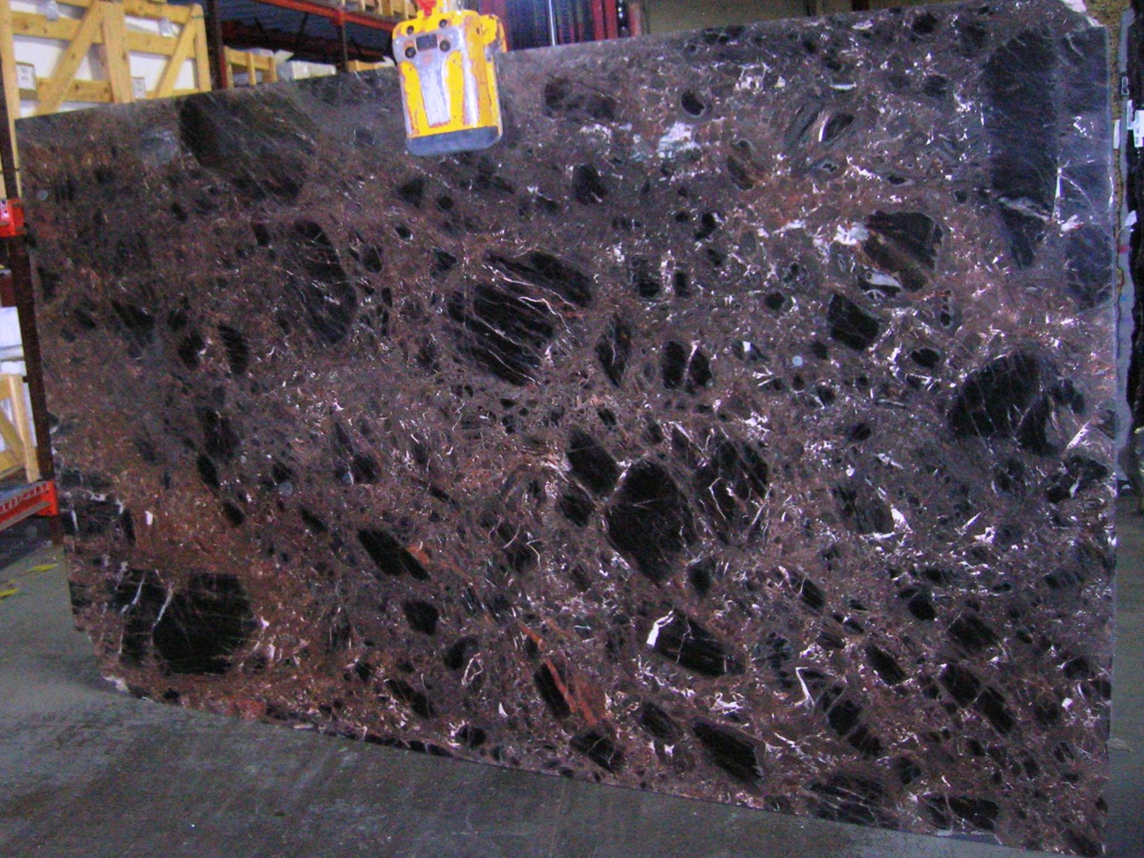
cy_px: 429
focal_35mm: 34
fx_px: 1124
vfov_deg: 41.8
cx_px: 572
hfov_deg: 54.0
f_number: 2.9
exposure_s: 1/60.1
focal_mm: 5.7
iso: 200
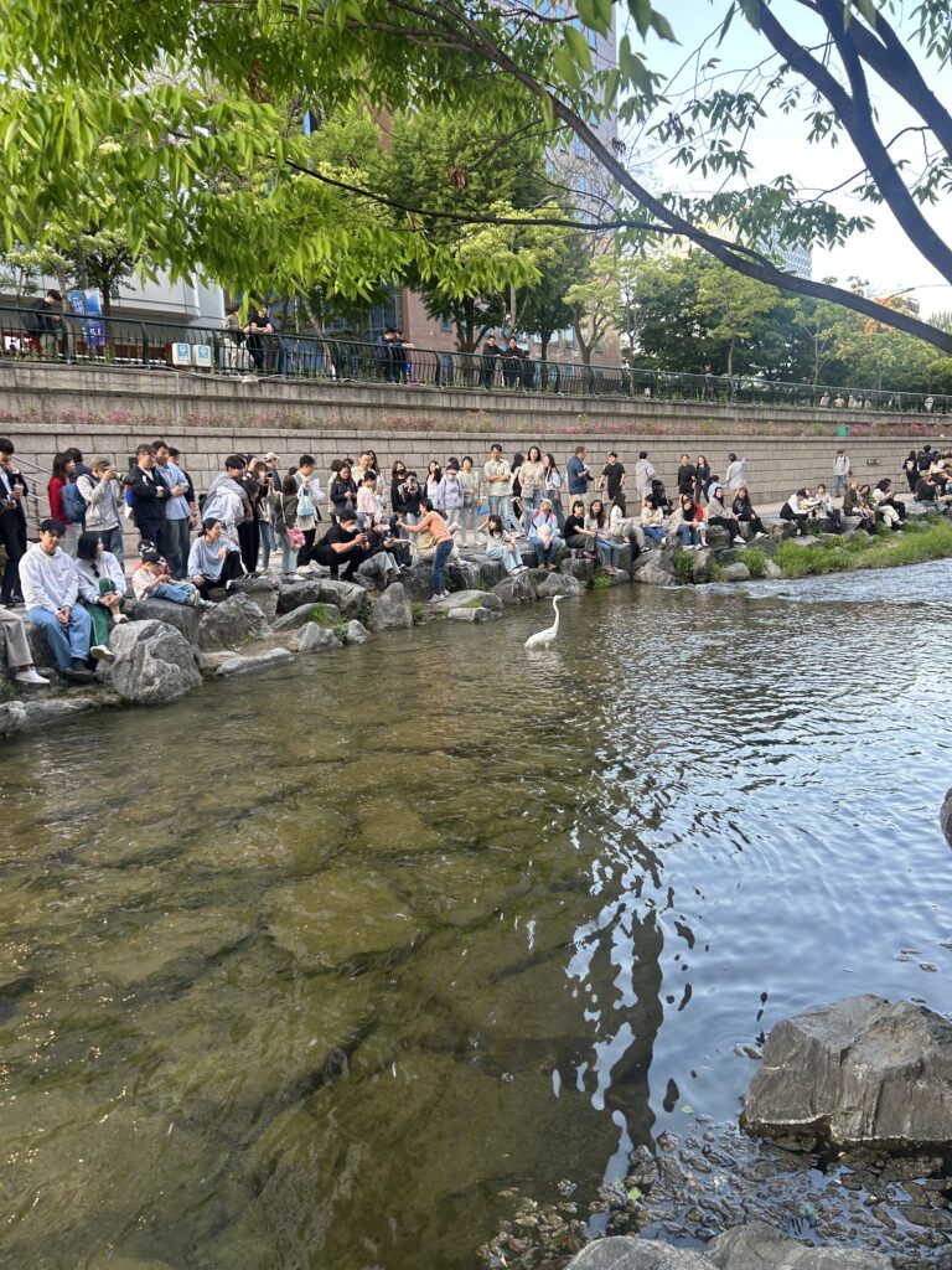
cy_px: 635
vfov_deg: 67.3
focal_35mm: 26
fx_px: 953
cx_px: 476
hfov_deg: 53.1
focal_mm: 5.7
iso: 50
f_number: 1.5
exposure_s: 1/120
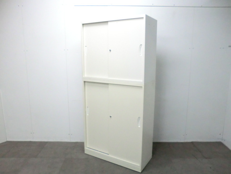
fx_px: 180
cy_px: 87
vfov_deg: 51.4
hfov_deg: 65.3
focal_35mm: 27
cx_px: 116
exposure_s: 1/60
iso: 640
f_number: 3.2
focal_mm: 4.9
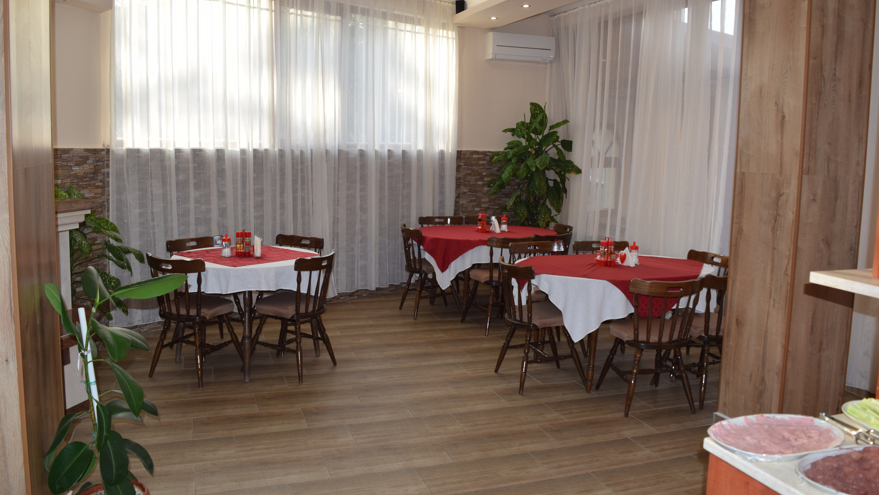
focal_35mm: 29
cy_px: 223
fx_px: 676
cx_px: 432
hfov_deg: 66.1
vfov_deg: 40.1
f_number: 5.6
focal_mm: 18
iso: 220
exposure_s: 1/125
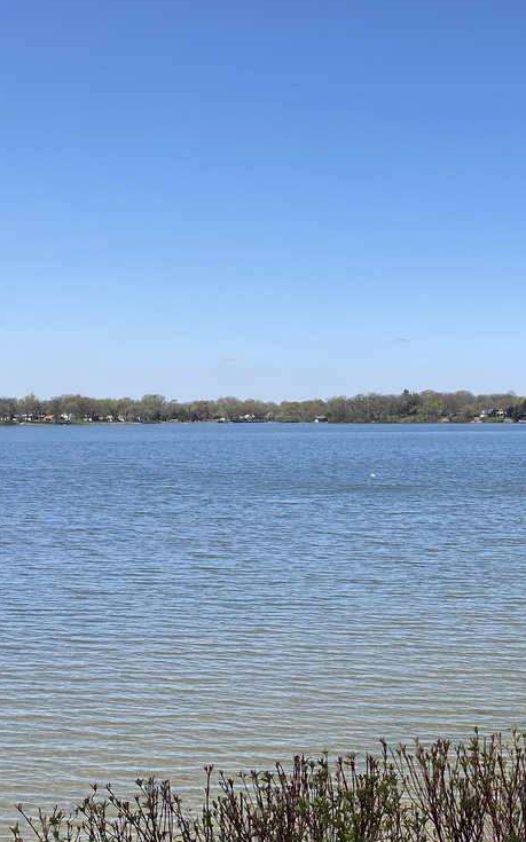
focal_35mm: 54
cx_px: 584
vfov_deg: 37.2
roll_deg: +1.8
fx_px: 1239
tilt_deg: -4.6
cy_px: 556
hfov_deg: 22.5
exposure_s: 1/2755
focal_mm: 4.25
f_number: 1.8
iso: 32
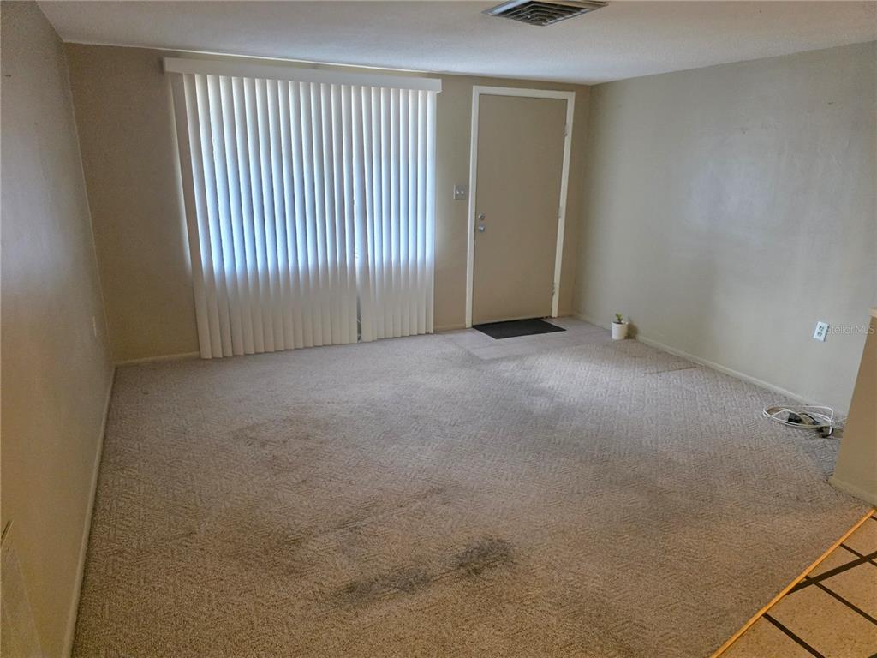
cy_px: 329
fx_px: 583
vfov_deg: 58.9
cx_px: 438
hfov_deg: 73.9
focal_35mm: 23
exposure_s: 1/120
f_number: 1.7
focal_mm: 6.3
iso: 2000
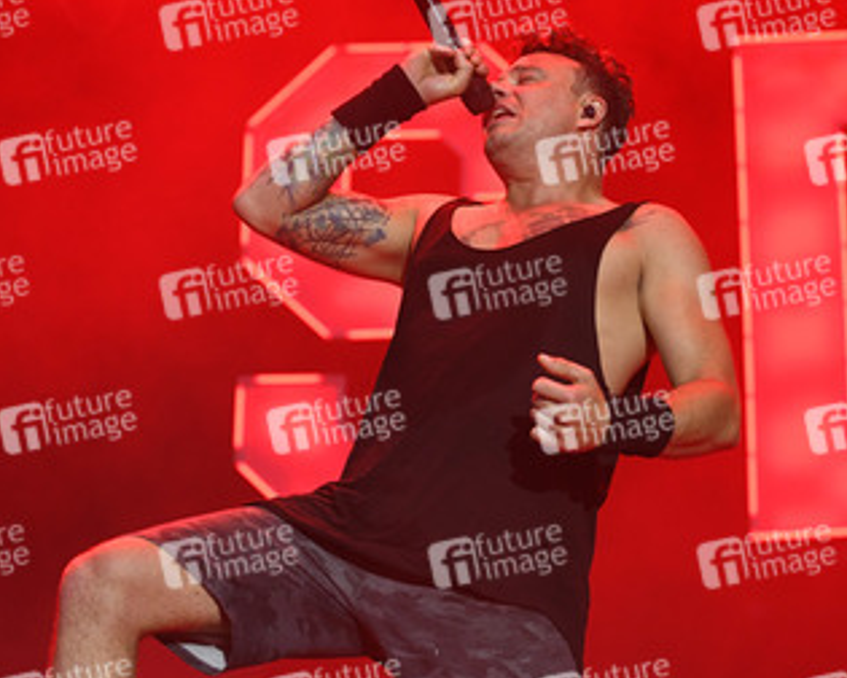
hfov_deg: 20.3
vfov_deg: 16.4
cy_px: 355
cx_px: 534
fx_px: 2356
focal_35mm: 94
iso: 1600
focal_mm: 70
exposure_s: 1/400
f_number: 4
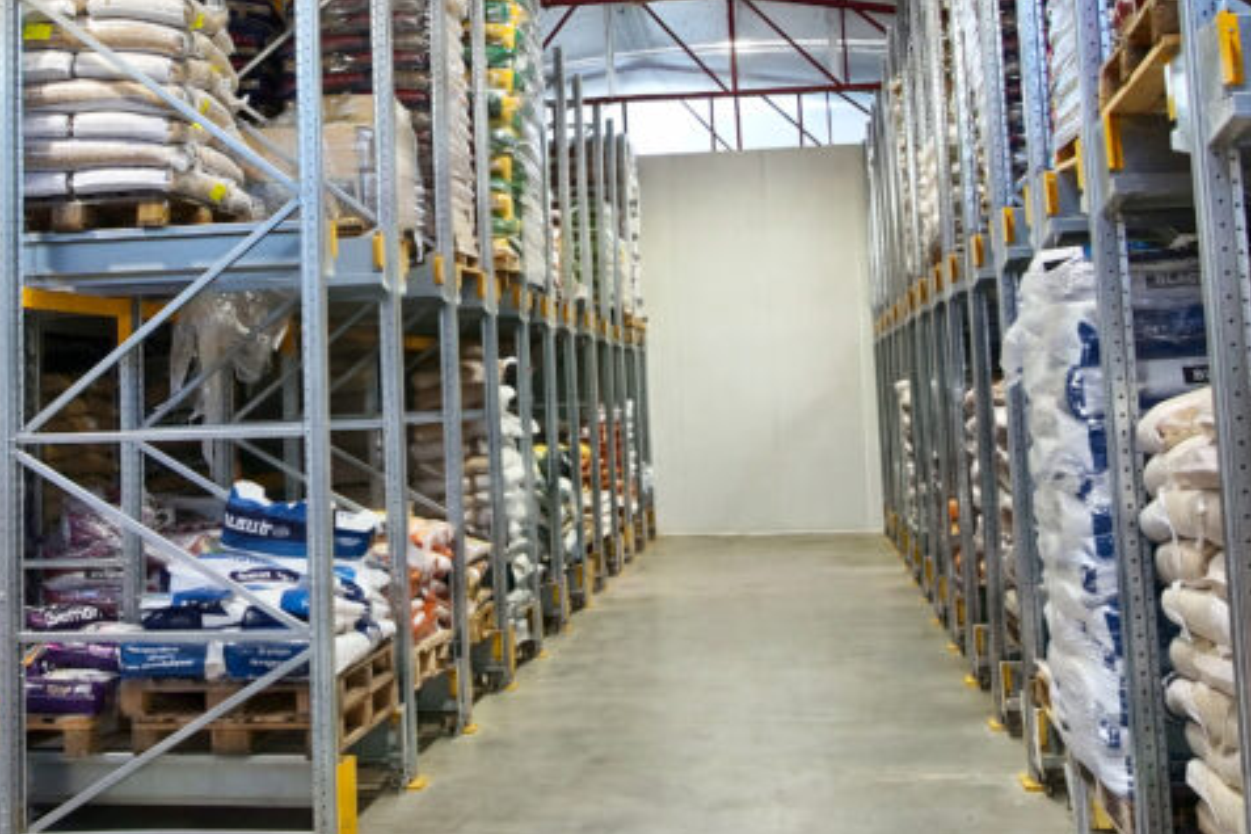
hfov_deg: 34.0
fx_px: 2015
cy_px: 109
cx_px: 372
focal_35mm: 58
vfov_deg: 22.9
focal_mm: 18
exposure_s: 1/50
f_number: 6.3
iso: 400
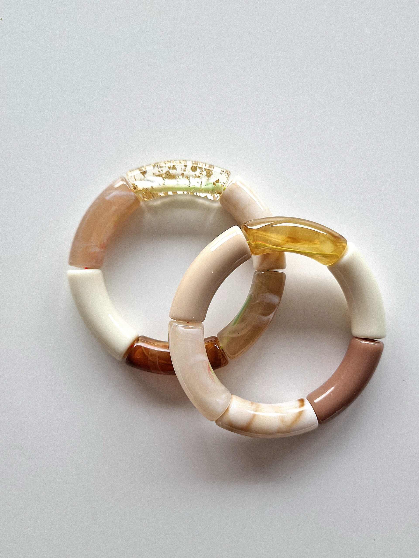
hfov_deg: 58.9
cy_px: 279
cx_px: 210
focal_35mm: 23
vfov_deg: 73.9
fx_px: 371
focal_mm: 6.4
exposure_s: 1/100
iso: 50
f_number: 1.8
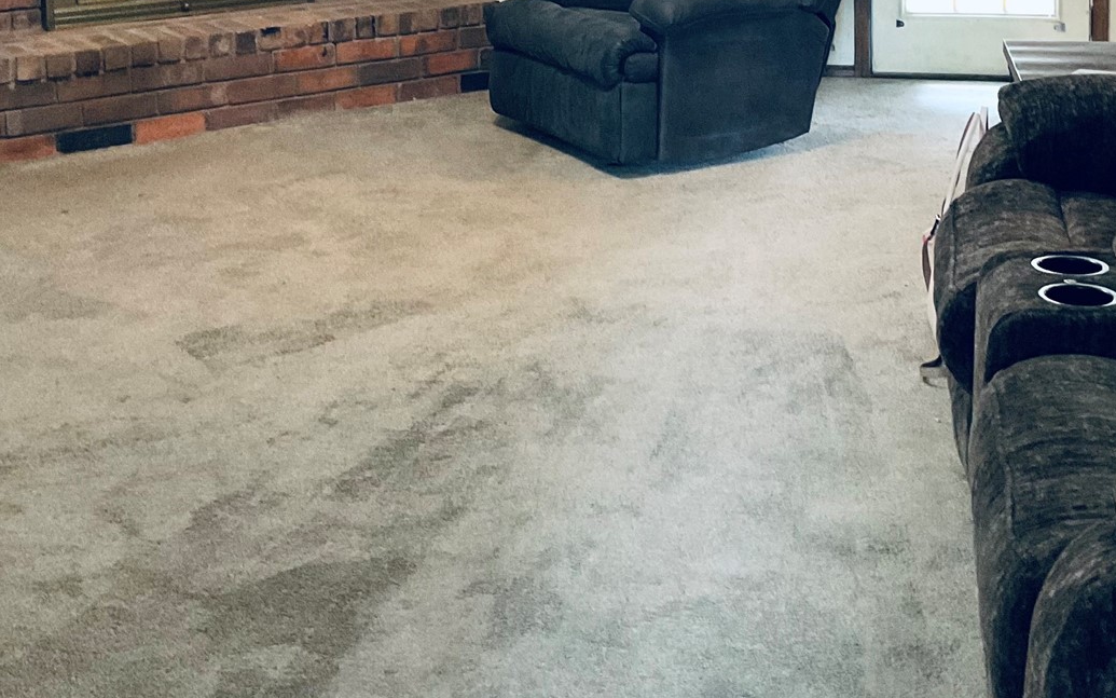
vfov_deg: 21.4
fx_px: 1734
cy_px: -96
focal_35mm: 57
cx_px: 620
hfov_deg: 35.6
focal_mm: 3
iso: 250
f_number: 1.8
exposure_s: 1/40
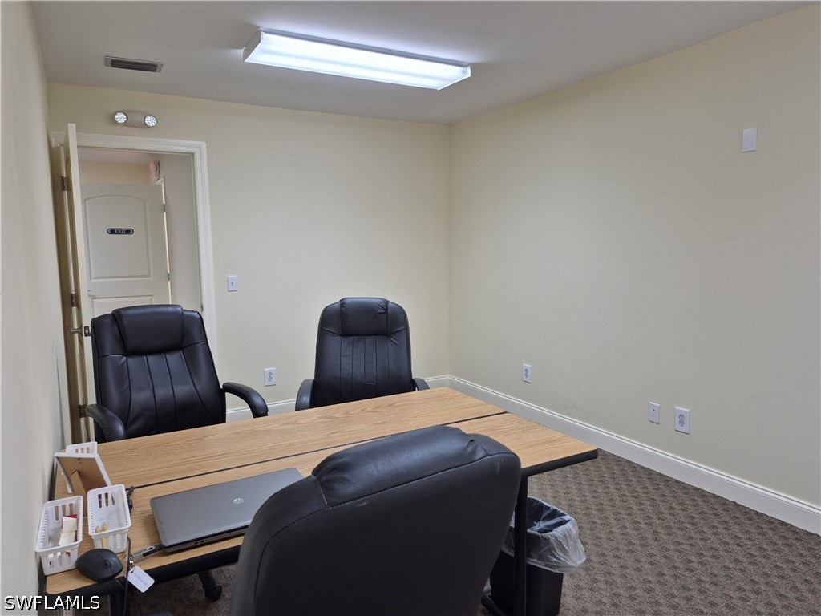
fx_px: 545
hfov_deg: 73.9
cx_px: 410
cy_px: 308
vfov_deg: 58.9
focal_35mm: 23
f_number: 1.8
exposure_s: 1/120
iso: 50
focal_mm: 5.4
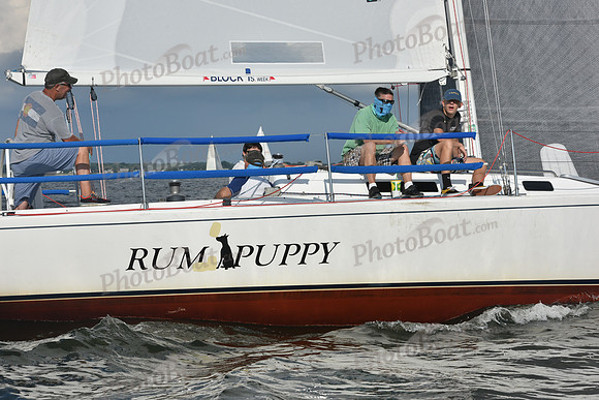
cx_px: 300
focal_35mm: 90
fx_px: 1498
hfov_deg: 22.6
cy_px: 200
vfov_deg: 15.2
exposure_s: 1/1250
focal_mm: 90
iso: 250
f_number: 10
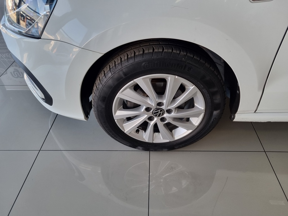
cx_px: 144
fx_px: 216
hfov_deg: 67.3
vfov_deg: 53.1
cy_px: 108
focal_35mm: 26
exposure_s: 1/107
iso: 50
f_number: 1.8
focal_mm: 5.4
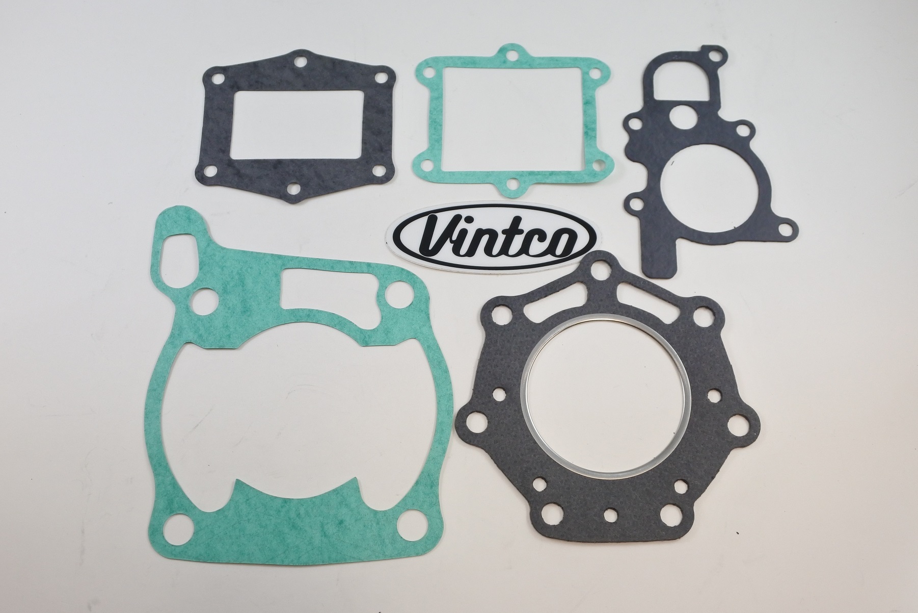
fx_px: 918
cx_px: 459
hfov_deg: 53.1
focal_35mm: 36
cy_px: 306
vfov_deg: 36.9
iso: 400
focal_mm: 13.4
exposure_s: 1/160
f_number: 4
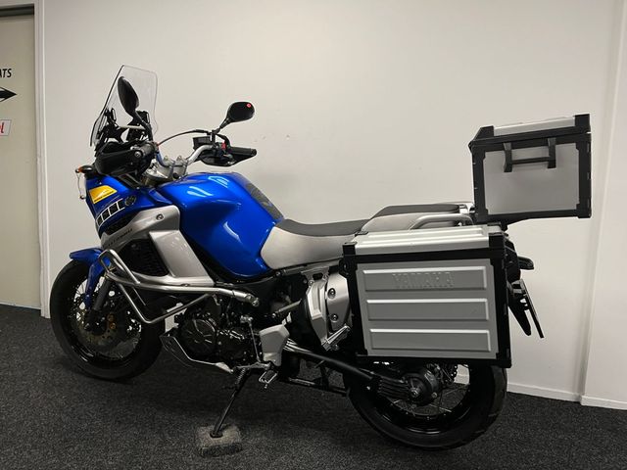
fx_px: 471
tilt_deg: -6.6
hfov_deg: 67.3
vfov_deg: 53.1
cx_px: 314
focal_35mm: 26
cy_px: 235
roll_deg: -2.0
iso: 64
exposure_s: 1/50
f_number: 1.6
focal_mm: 5.1
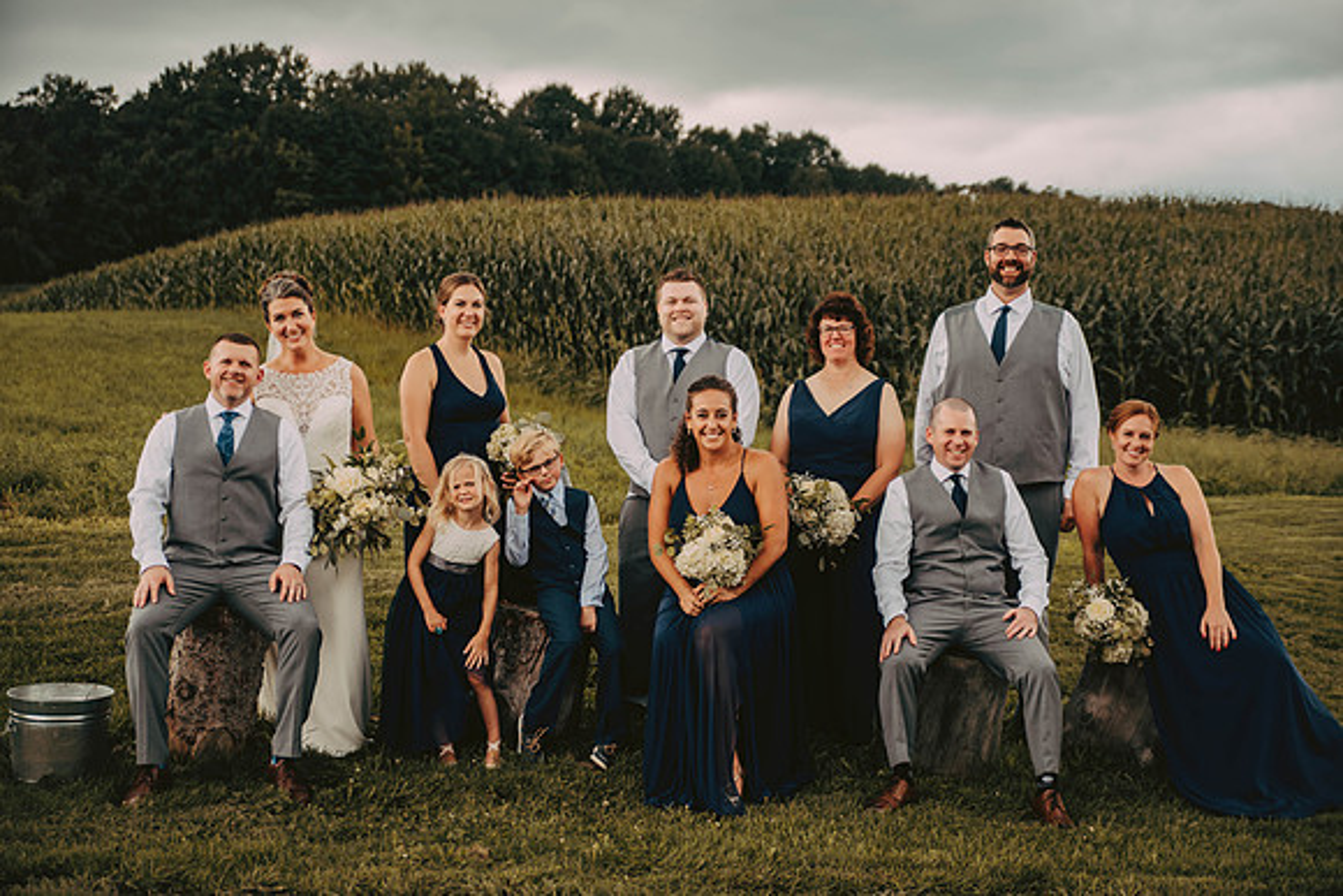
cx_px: 672
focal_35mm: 55
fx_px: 2052
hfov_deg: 36.2
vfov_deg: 24.6
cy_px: 448
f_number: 2.8
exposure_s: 1/400
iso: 250
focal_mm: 55
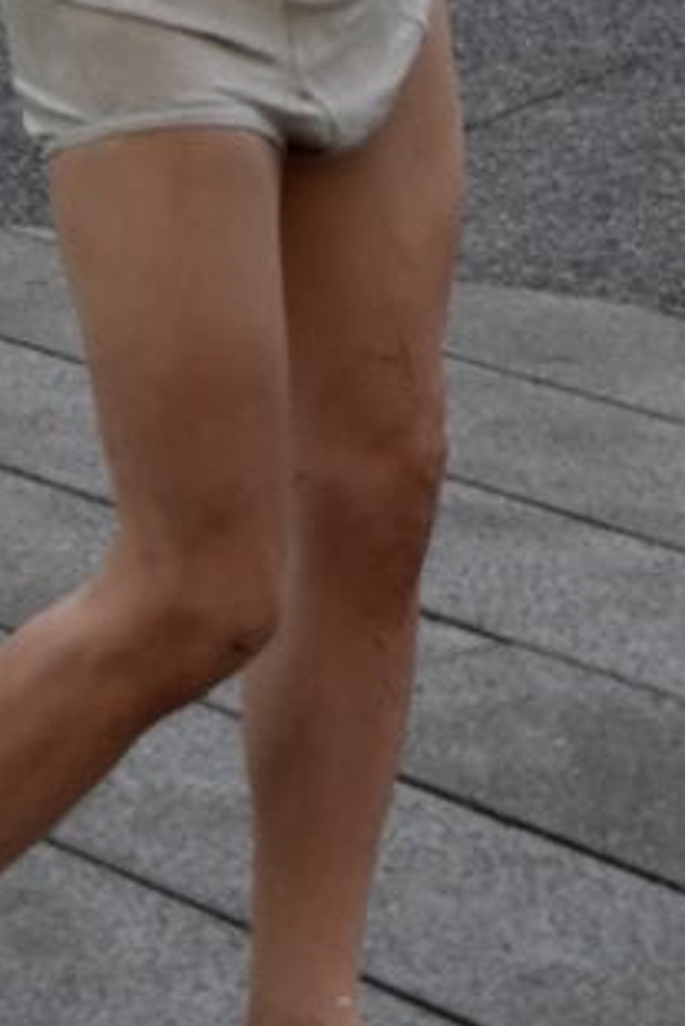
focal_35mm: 218
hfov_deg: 6.3
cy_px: -328
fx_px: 6215
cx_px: 280
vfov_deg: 9.3
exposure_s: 1/60
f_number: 4.5
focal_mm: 44
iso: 1400
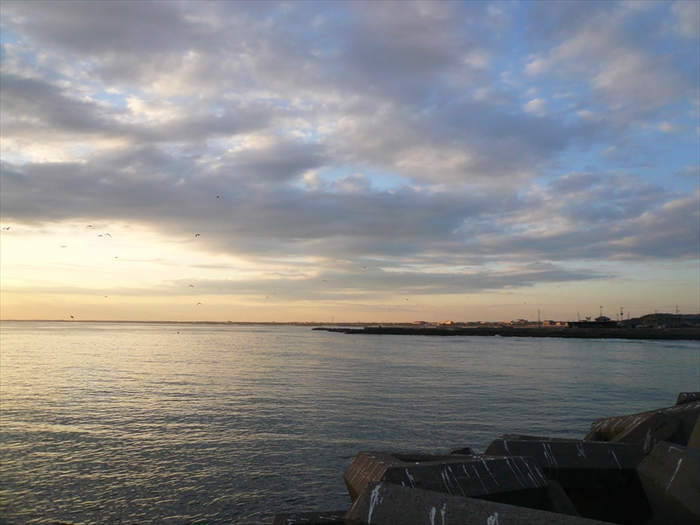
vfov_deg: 49.7
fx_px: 566
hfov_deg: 63.4
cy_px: 262
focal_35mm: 28
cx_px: 350
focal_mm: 4.6
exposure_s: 1/640
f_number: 2.8
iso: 100
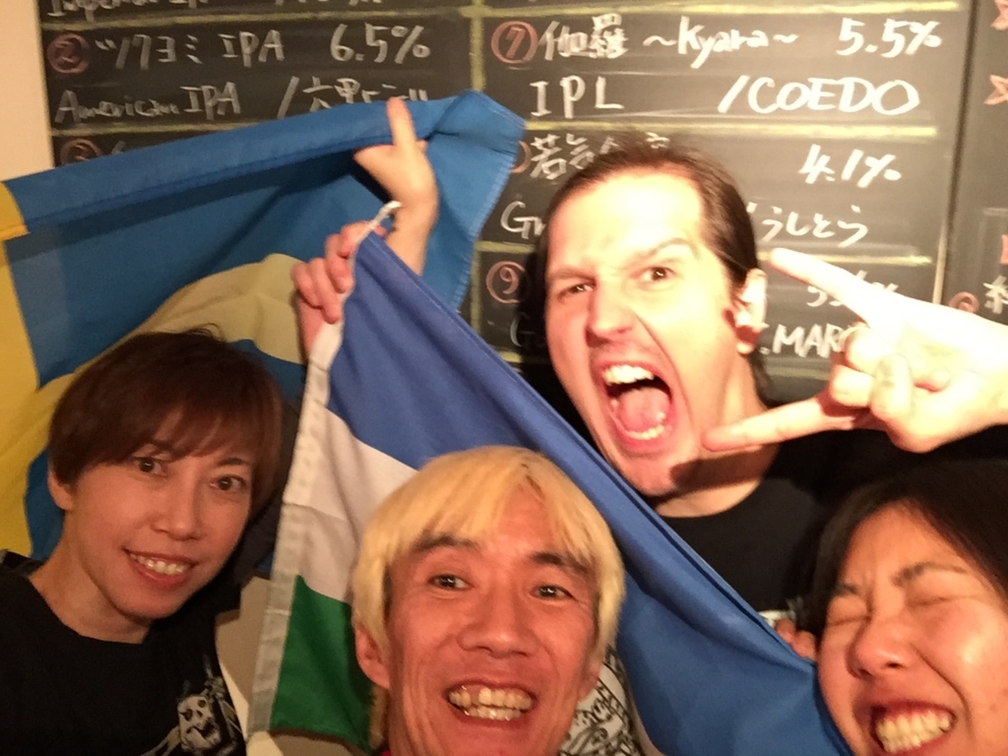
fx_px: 903
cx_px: 504
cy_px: 378
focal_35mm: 31
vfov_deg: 45.4
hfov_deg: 58.4
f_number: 2.2
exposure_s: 1/30
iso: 250
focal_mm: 2.65
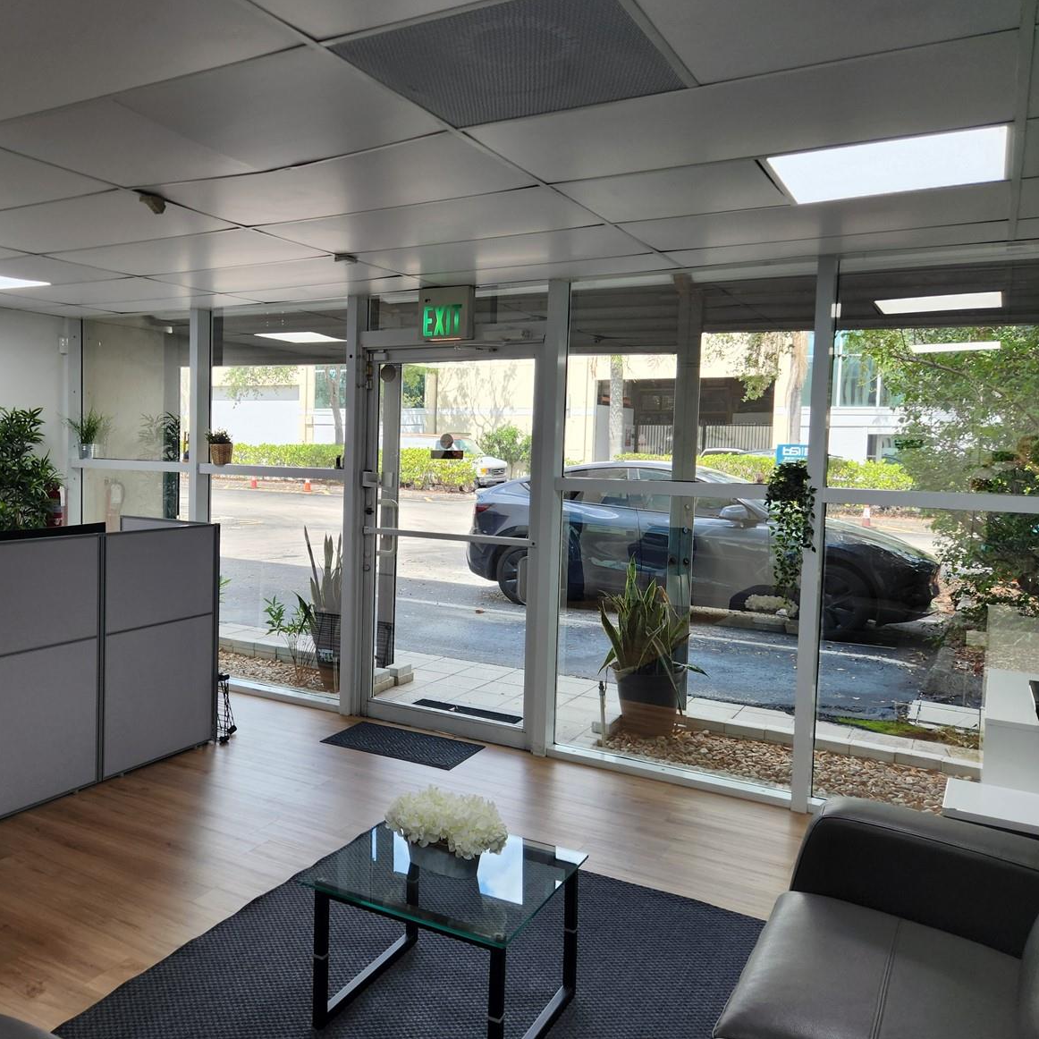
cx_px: 383
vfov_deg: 57.3
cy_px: 504
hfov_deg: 56.5
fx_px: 951
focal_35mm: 28
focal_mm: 5.4
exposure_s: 1/180
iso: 80
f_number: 1.8
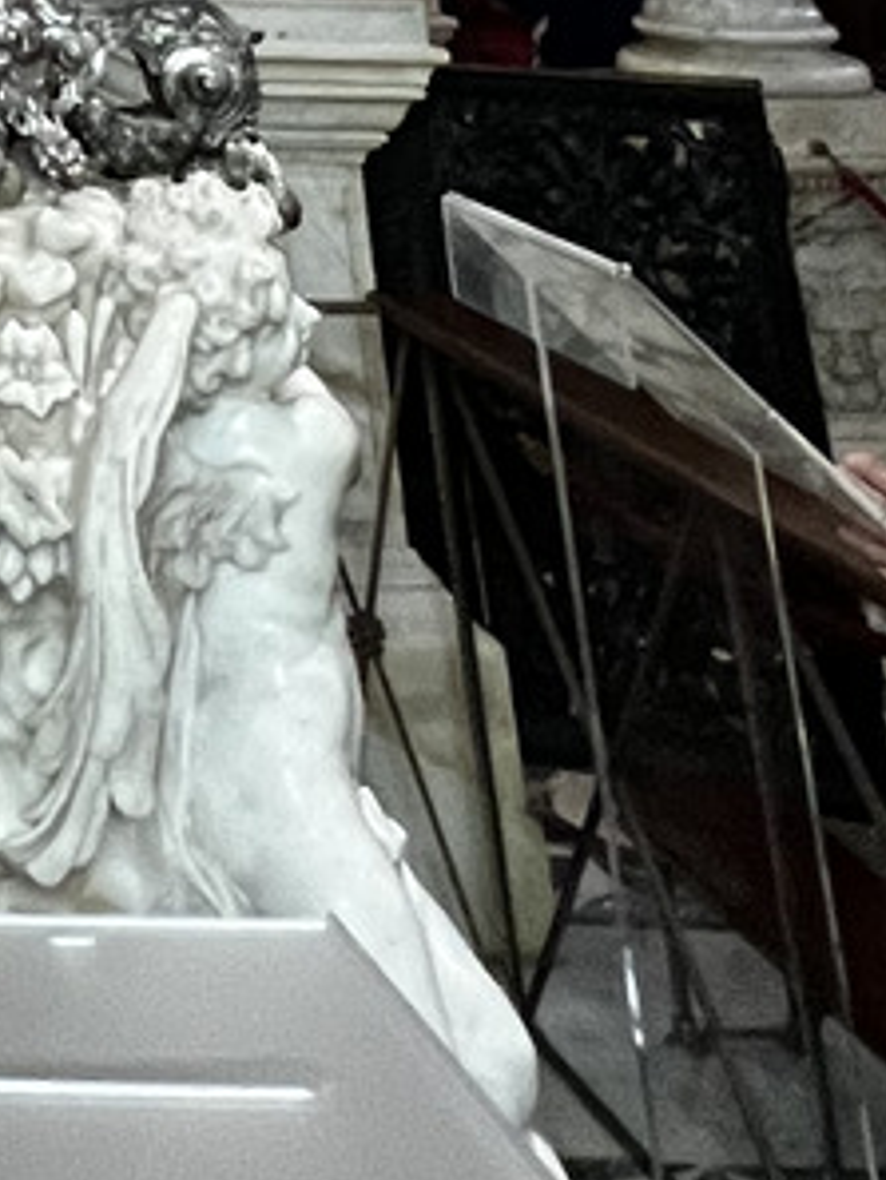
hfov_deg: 16.6
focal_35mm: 70
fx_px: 2387
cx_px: -826
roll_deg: +0.0
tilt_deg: +17.7
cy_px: -1124
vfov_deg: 18.8
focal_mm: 1.57
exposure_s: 1/50
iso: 320
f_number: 1.8
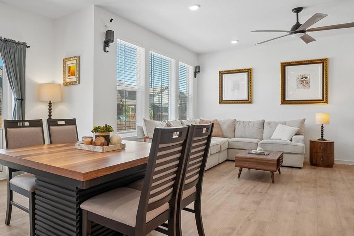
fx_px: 236
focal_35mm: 24
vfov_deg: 53.1
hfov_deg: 71.6
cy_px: 114
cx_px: 118
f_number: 8
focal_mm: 10
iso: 400
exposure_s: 1/100
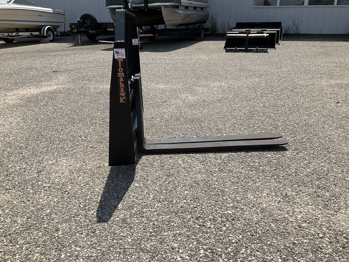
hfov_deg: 61.6
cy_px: 131
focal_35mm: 29
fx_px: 292
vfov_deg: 48.3
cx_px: 174
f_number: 1.8
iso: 25
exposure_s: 1/2538
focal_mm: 3
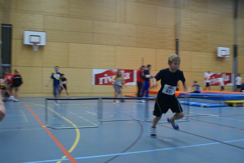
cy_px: 82
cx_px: 122
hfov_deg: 49.6
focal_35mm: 39
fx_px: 264
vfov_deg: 34.2
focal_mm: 26
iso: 800
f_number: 4.5
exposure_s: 1/60
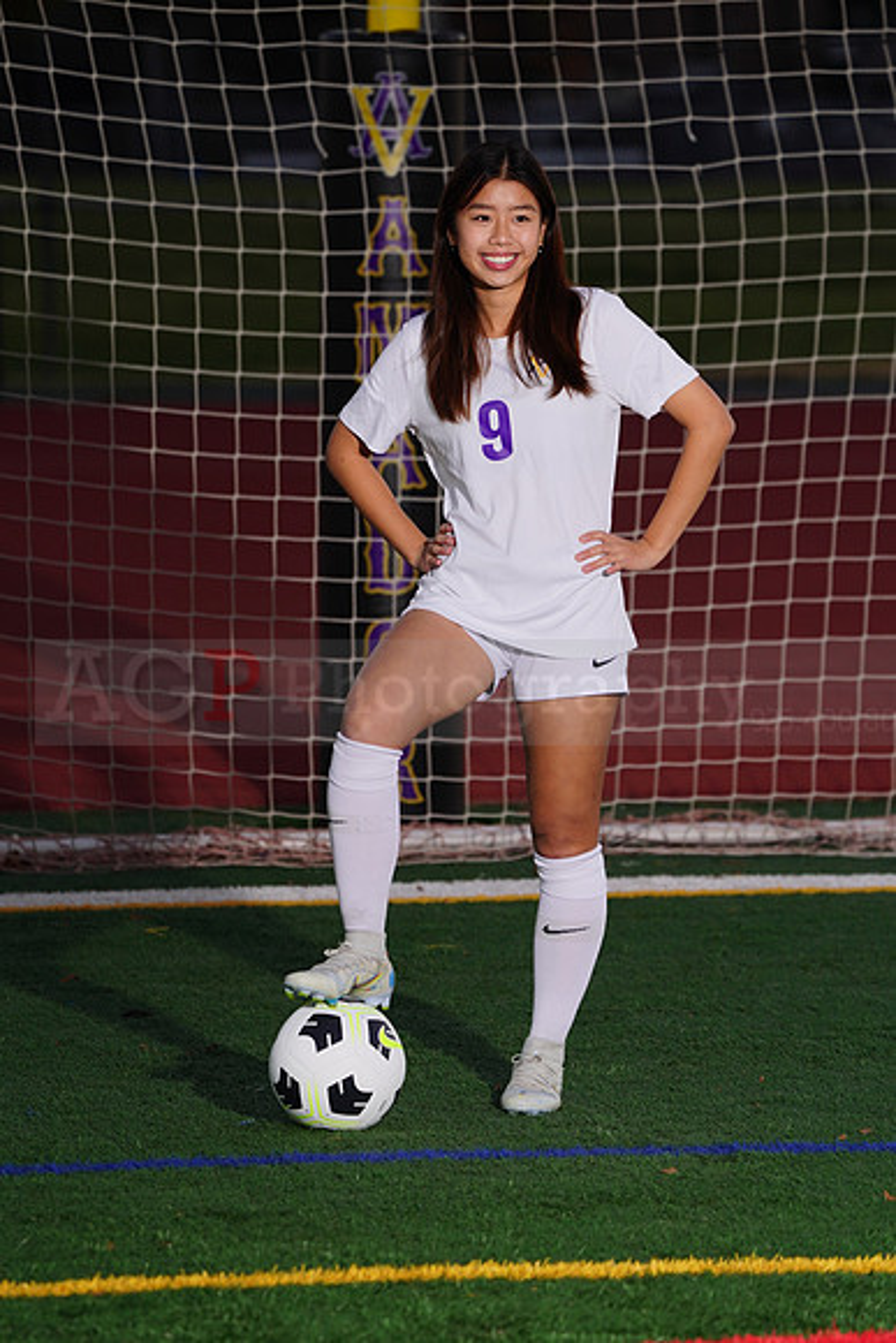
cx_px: 448
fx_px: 8879
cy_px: 672
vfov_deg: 8.6
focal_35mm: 238
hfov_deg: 5.8
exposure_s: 1/200
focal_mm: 238
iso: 320
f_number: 5.6
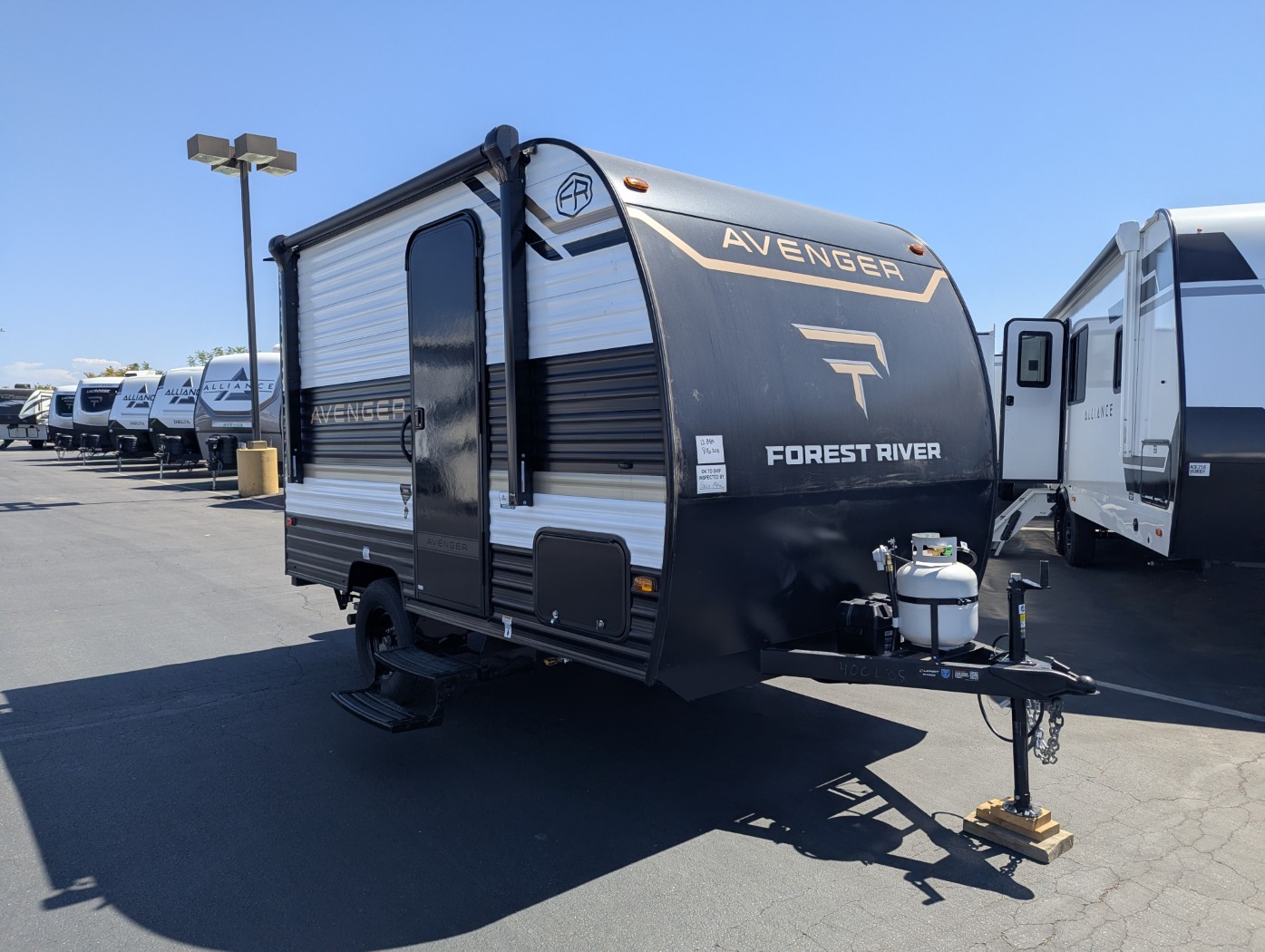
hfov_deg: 71.5
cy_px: 476
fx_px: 878
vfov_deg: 56.9
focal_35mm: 24
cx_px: 632
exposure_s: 1/1825
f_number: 1.85
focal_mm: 6.81
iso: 47
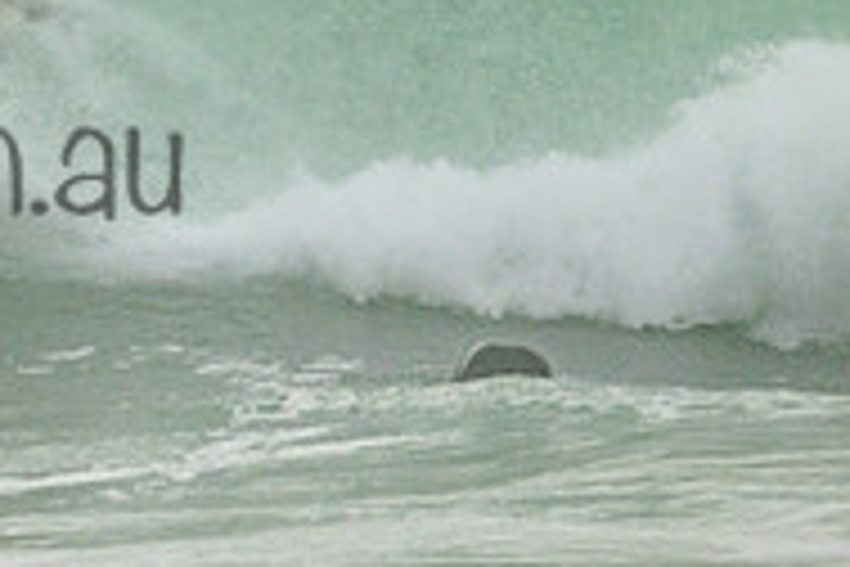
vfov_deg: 0.6
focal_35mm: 2455
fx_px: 57961
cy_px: 110
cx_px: -292
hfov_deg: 0.8
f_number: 11
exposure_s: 1/2500
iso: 1600
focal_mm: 800
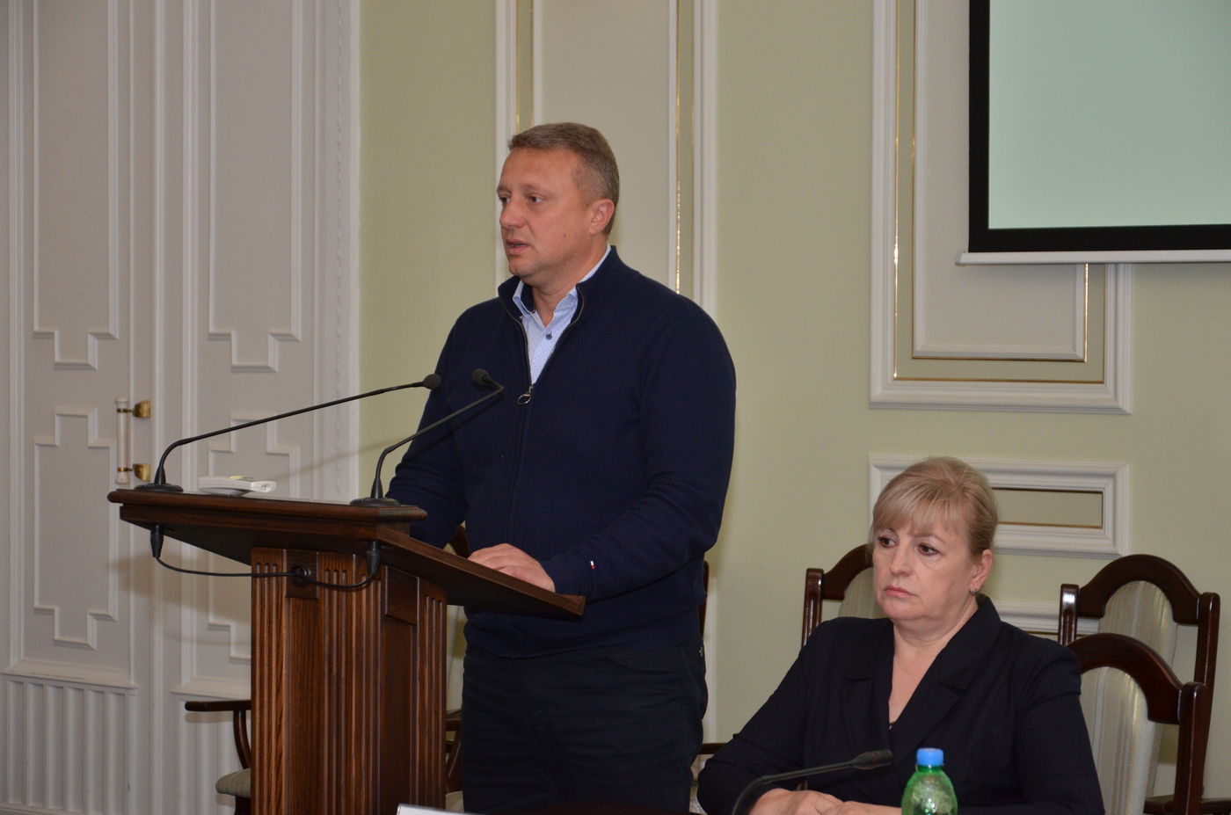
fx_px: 3173
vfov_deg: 14.6
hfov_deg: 22.0
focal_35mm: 93
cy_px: 408
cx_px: 616
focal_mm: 62
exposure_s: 1/250
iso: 800
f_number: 5.3
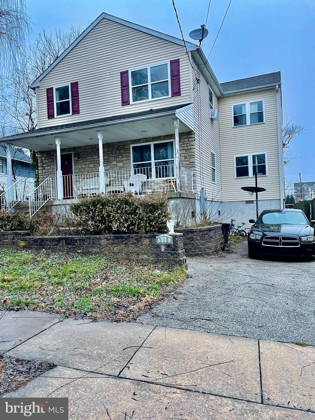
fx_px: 315
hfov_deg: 53.1
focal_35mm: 26
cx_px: 158
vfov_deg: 67.3
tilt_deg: +1.3
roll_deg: +3.2
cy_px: 210
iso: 200
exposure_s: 1/60
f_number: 1.6
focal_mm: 4.2
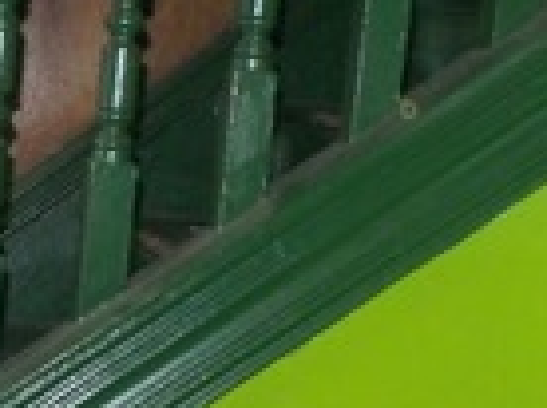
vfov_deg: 13.8
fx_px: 1688
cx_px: -317
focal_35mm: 107
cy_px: 285
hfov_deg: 16.5
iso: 250
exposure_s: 1/30
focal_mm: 4.1
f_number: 2.8
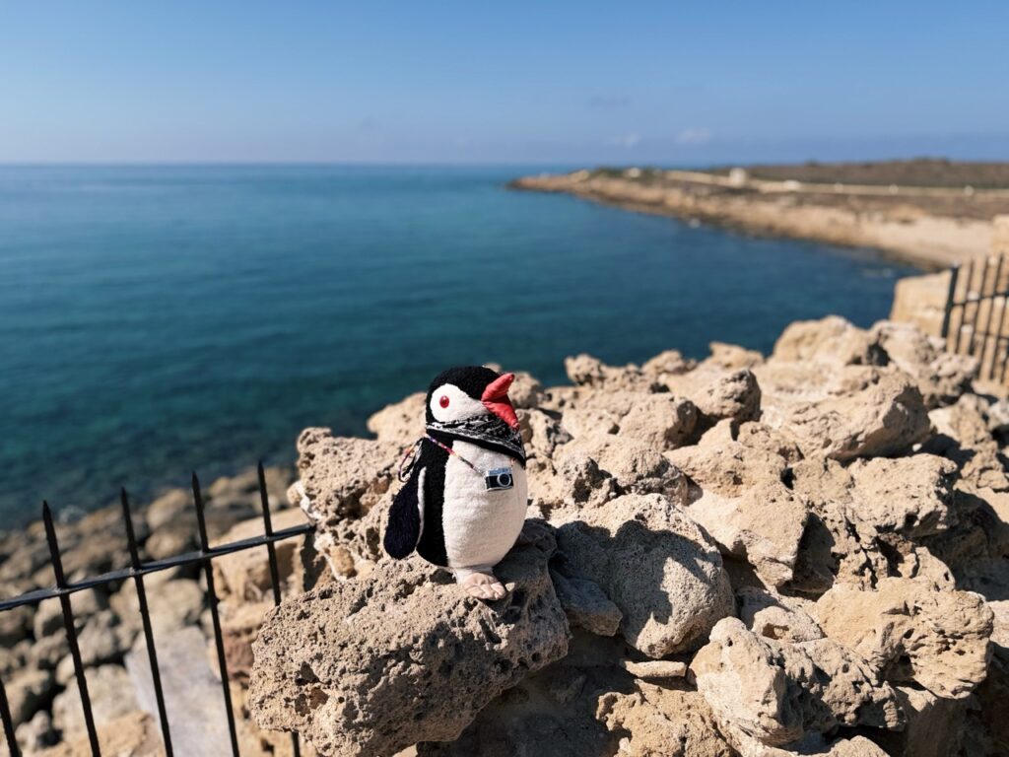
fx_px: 700
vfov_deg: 56.8
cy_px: 378
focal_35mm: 24
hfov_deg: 71.6
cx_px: 504
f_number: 1.78
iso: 80
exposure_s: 1/7353
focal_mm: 6.76
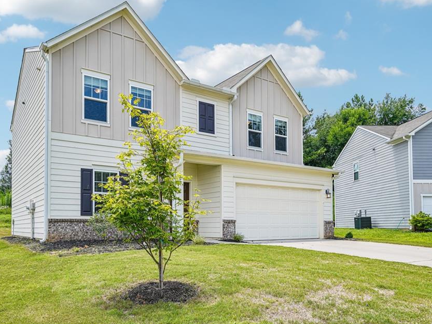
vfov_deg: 53.0
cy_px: 151
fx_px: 325
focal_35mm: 26
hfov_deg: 67.0
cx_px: 187
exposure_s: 1/100
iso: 100
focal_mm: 22
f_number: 8
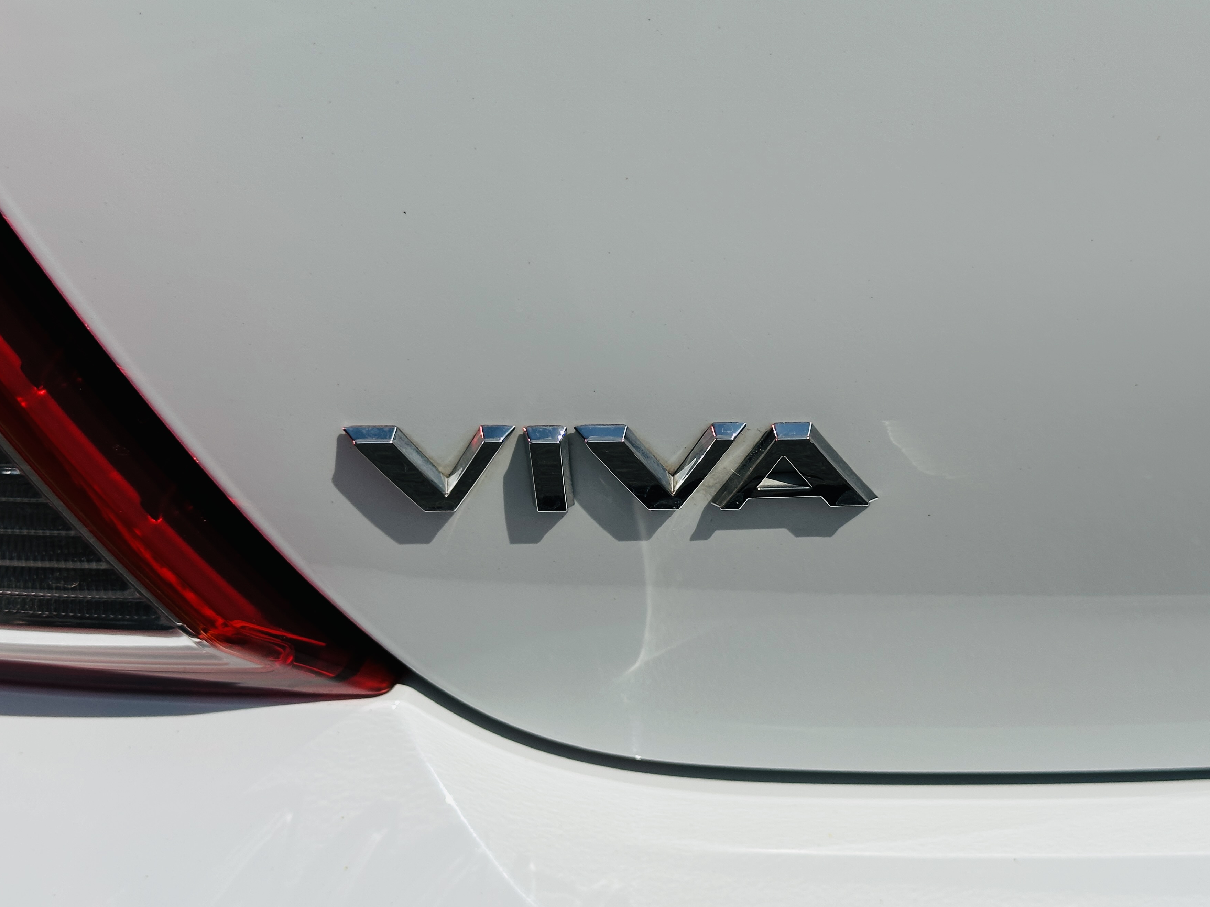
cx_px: 685
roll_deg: +5.4
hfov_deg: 34.9
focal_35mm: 55
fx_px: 1922
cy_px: 425
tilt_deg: -38.9
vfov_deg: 26.6
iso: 64
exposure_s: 1/12048
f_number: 1.78
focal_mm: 6.86
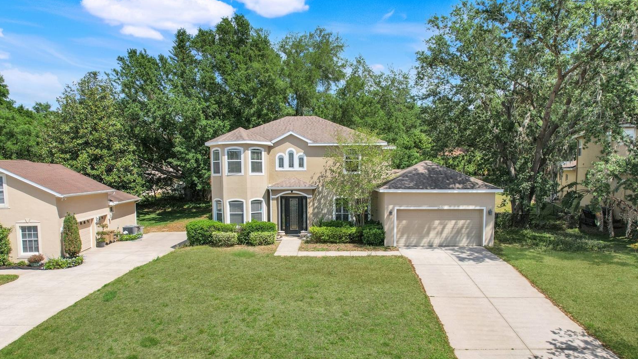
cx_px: 324
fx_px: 406
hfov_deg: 76.3
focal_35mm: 24
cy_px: 216
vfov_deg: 47.4
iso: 110
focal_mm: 8.38
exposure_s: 1/400
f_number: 2.8
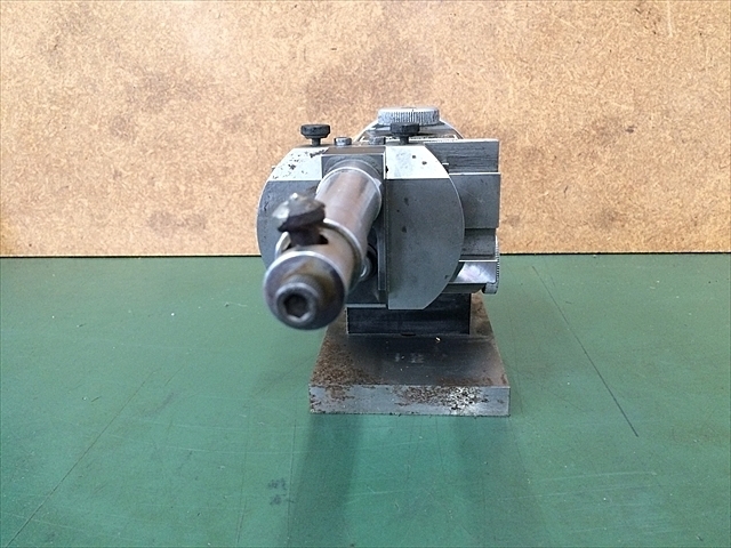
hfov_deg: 61.7
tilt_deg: -17.8
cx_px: 366
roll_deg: +1.7
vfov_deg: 48.2
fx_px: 612
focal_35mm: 29
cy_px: 274
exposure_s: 1/30
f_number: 2.2
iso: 200
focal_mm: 4.15
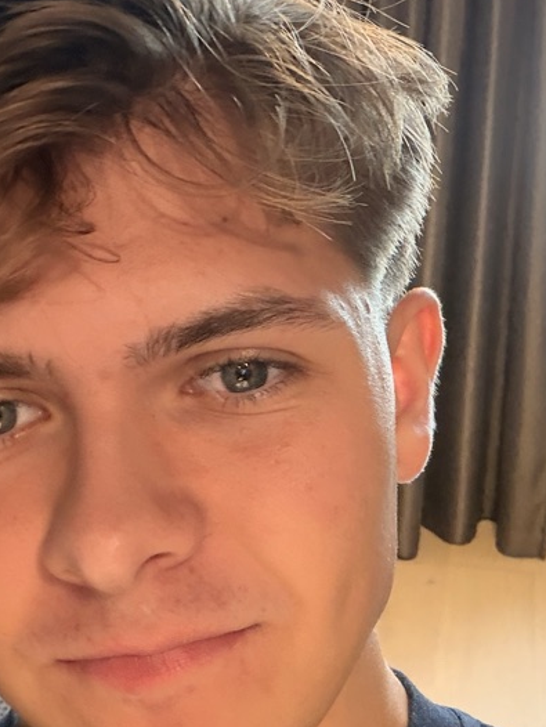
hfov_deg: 25.1
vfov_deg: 33.8
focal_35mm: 57
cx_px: 458
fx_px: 1198
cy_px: 340
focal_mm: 2.71
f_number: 1.9
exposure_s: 1/33
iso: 250
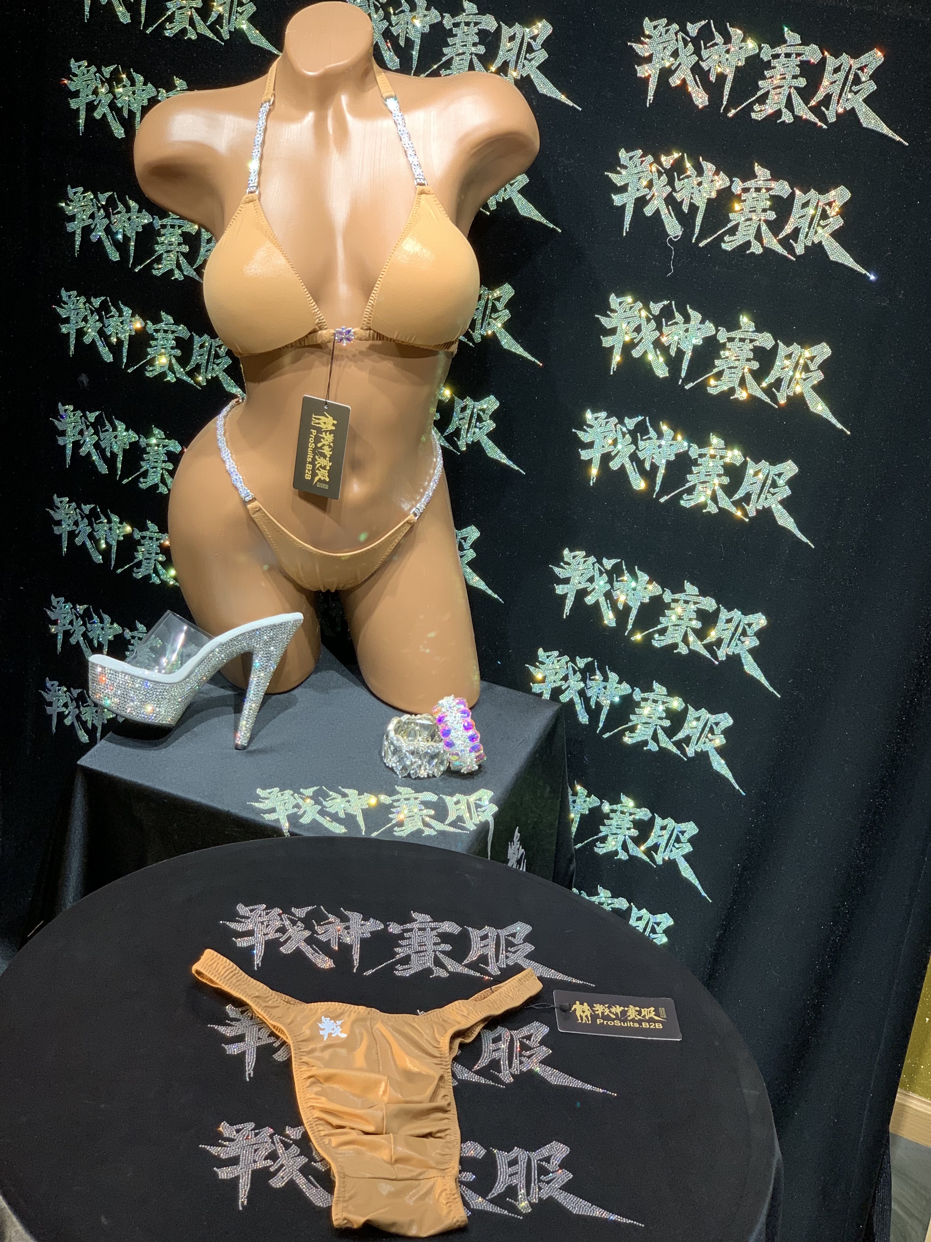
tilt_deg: -27.0
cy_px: 621
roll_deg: -10.3
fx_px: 1865
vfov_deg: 36.8
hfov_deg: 28.0
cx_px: 466
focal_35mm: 52
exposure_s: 1/122
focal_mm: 6
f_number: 2.4
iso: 100
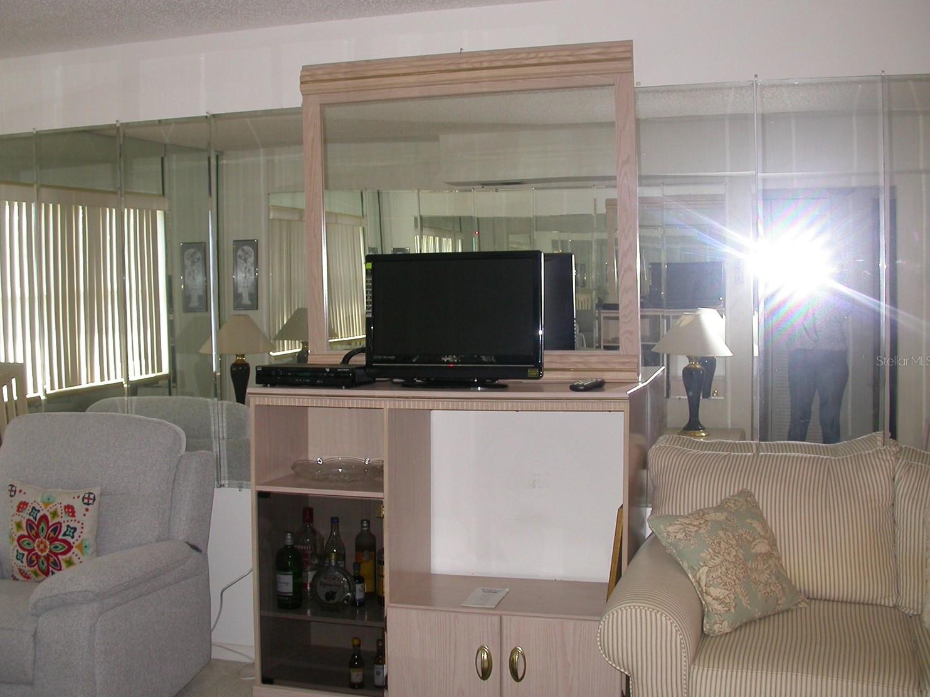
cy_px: 360
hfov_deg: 45.7
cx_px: 434
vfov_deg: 35.1
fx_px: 1101
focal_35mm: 41
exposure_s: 1/60
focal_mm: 7.85
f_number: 2.6
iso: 100
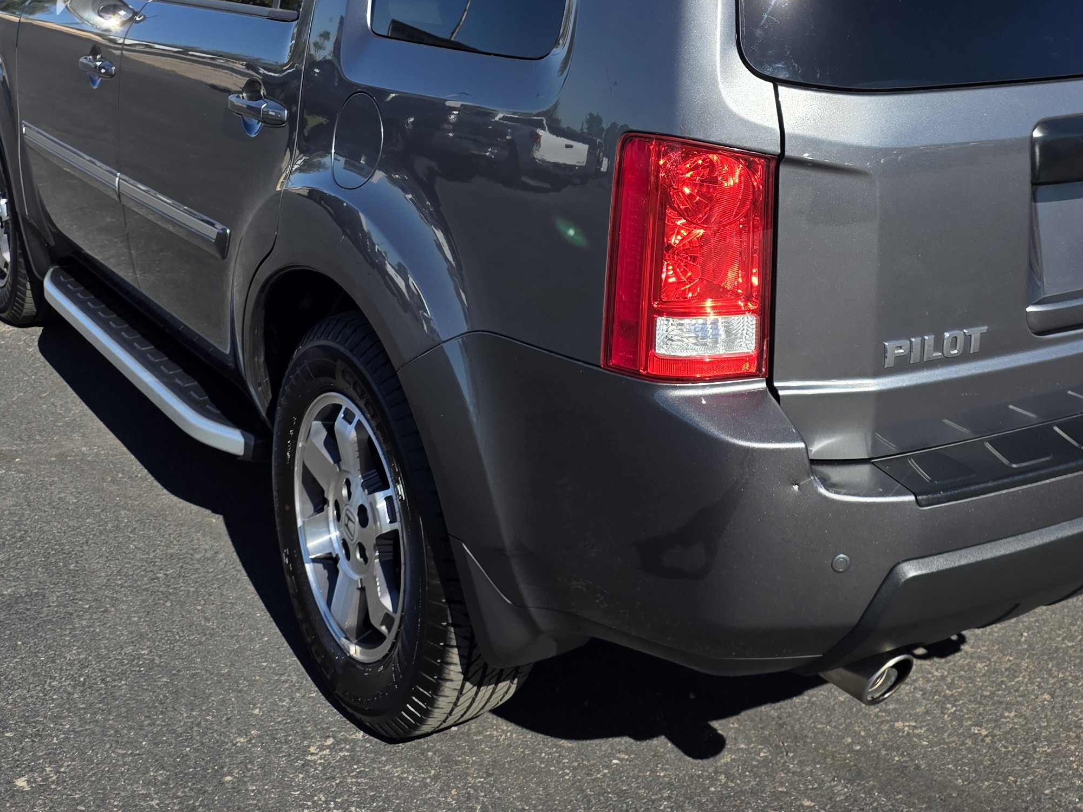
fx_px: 1439
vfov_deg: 30.4
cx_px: 688
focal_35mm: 46
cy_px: 113
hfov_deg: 40.9
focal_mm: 6.25
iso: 80
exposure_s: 1/3891
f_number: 1.7
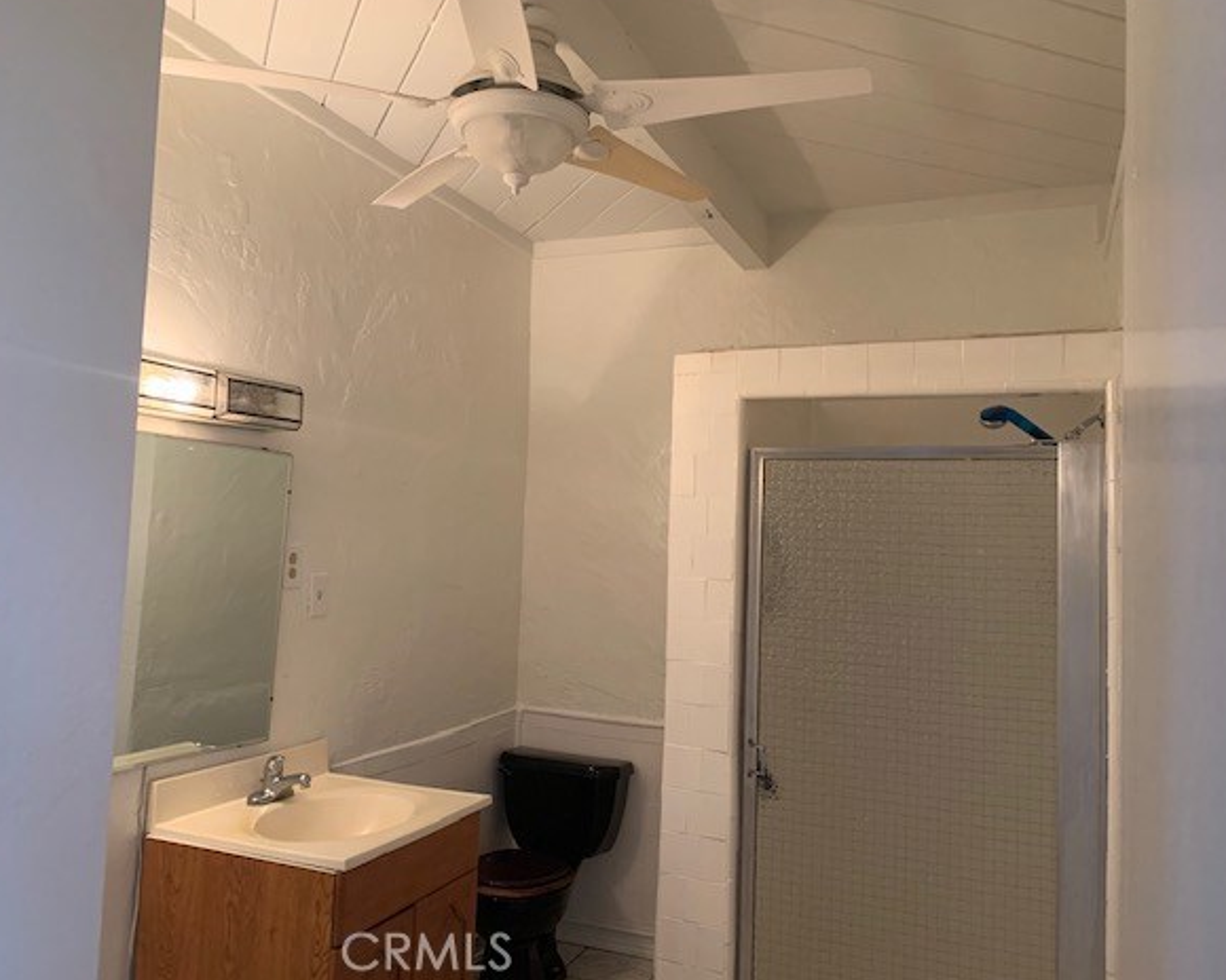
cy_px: 475
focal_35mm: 28
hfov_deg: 62.2
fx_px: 1016
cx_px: 581
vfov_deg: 51.5
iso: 250
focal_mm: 4.25
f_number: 1.8
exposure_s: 1/60
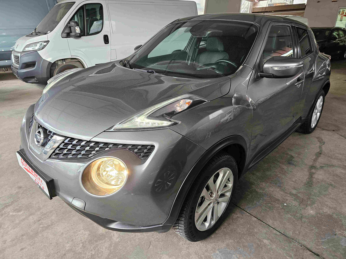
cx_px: 173
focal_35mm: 23
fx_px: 230
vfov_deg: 58.9
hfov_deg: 73.9
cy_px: 130
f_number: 1.7
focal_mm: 6.3
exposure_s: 1/57
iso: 160
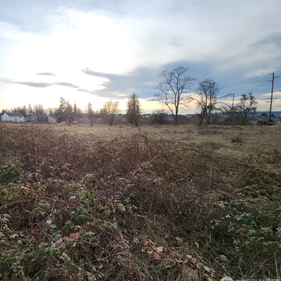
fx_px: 156
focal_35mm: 17
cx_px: 79
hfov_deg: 79.2
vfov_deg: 84.0
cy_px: 138
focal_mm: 2.2
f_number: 2.2
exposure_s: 1/895
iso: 50
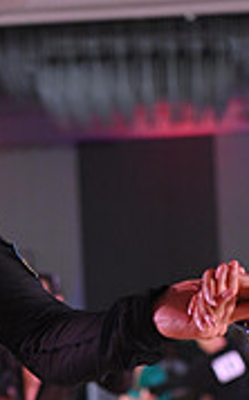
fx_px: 2817
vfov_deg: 8.0
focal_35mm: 259
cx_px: -80
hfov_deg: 5.0
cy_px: 521
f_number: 4.5
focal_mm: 78
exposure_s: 1/200
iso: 1600
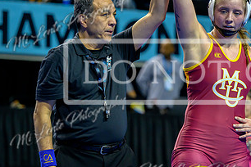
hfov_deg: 7.8
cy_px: 85
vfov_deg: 5.2
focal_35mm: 265
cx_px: 208
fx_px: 1847
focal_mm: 140
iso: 3200
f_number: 4
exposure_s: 1/800
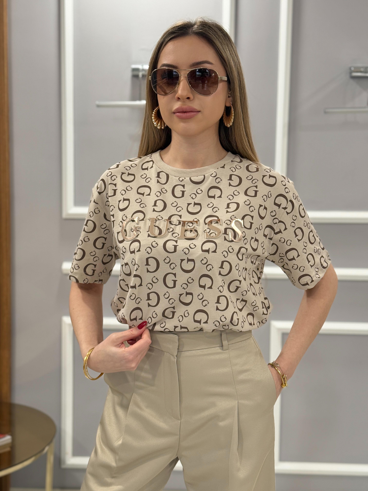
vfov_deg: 39.7
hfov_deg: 30.3
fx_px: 680
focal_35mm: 48
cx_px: 184
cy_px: 246
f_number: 1.78
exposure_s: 1/60
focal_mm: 6.76
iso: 160
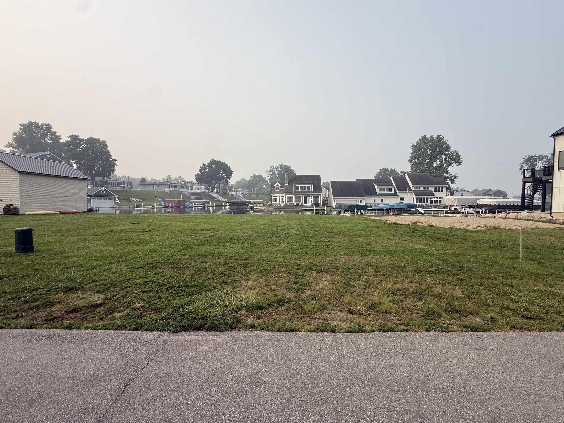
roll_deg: -0.4
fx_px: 244
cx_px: 298
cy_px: 212
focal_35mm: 15
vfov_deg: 81.7
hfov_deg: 98.1
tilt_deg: -2.0
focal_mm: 2.22
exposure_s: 1/1167
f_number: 2.2
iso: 50
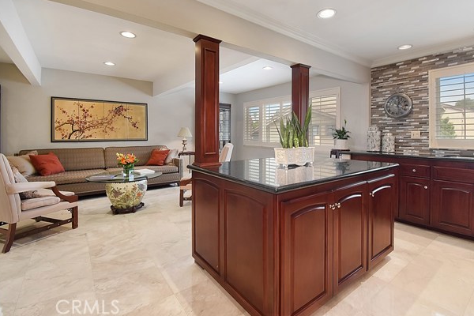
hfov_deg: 96.6
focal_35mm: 16
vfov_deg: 73.7
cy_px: 150
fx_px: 211
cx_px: 250
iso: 1000
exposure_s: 1/250
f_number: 20
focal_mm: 10
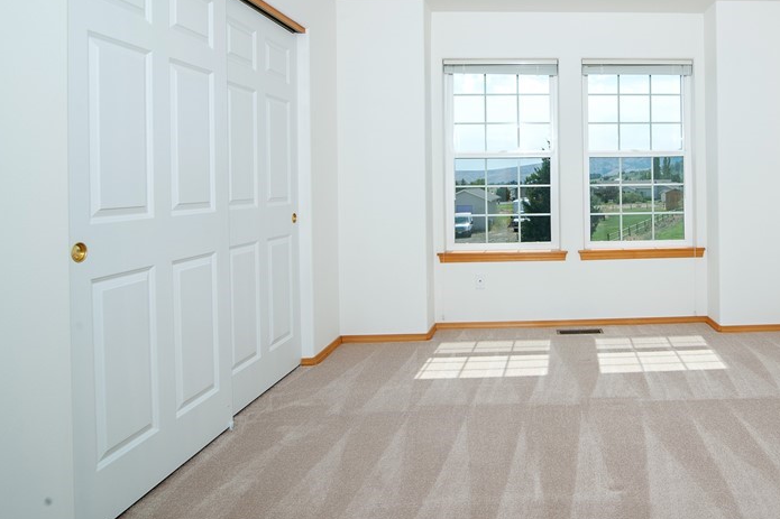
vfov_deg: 50.4
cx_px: 561
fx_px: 542
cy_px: 175
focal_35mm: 25
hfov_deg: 68.0
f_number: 10
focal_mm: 16
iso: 200
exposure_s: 1/200
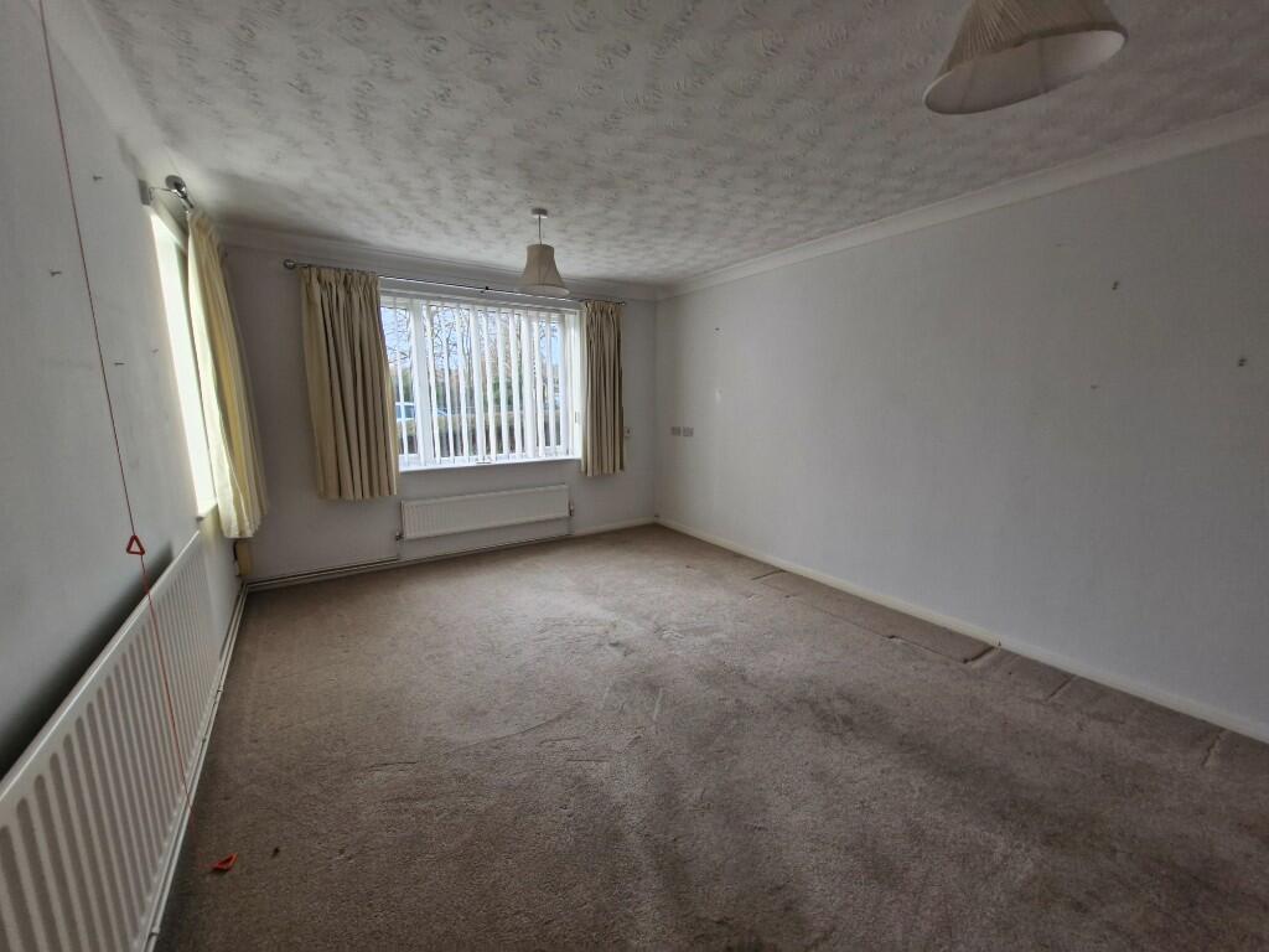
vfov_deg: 89.9
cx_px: 634
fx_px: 477
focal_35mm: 13
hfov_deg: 106.2
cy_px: 476
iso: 64
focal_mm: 1.74
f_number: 2.2
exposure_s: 1/100
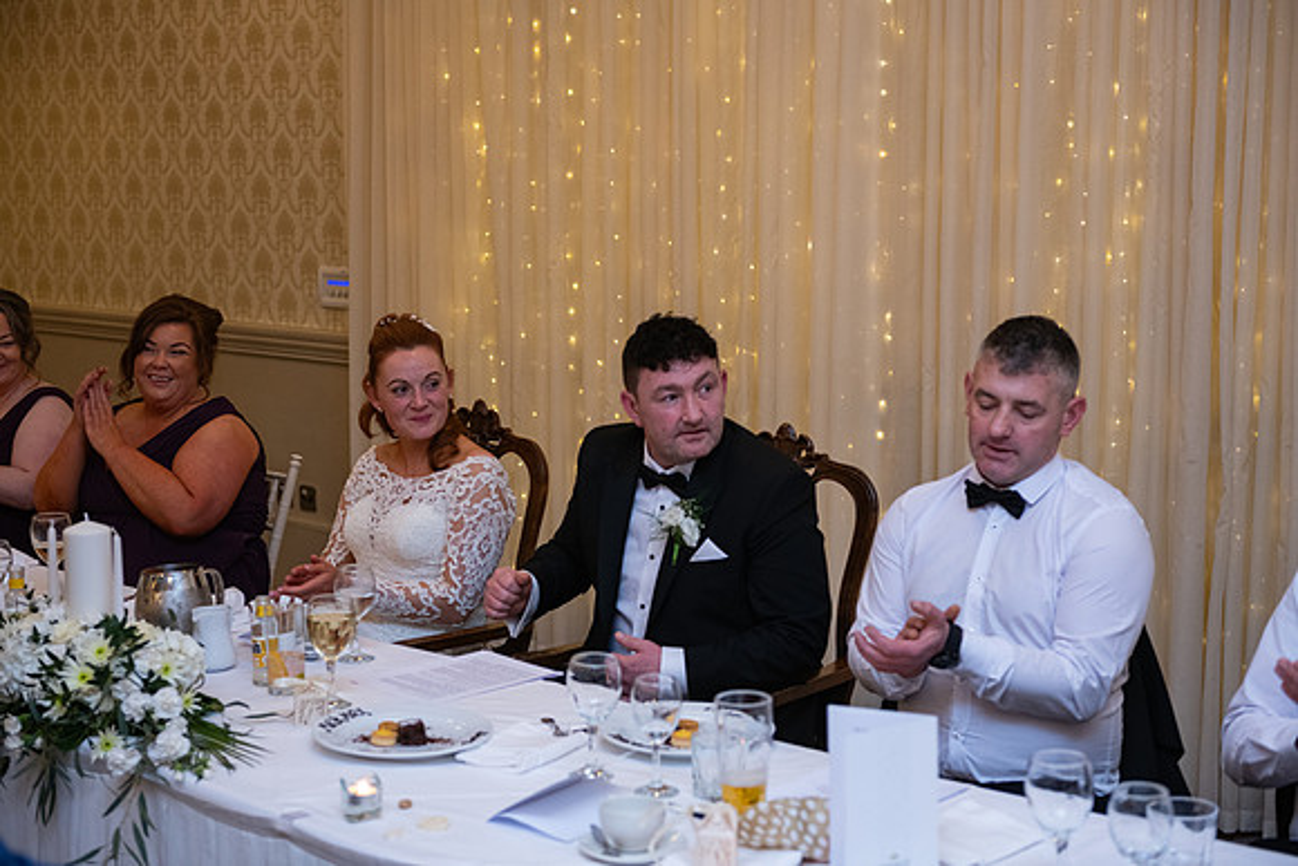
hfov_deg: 33.4
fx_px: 2164
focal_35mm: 60
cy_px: 433
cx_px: 649
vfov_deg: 22.6
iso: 1000
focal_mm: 60
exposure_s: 1/160
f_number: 3.5
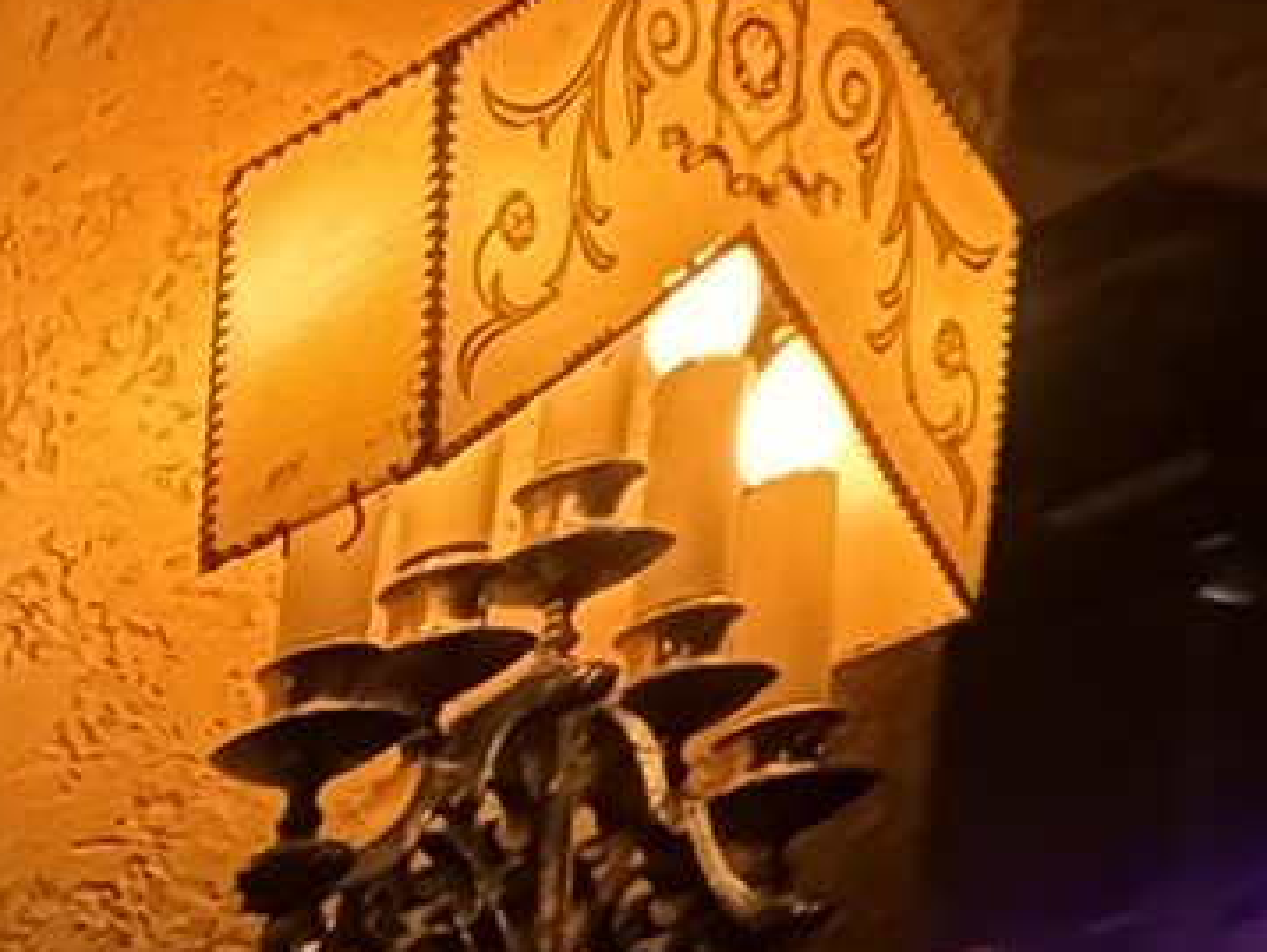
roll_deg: +0.6
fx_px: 2930
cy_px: 2410
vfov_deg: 13.0
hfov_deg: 13.7
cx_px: -2014
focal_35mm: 80
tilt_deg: -8.4
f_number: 2.2
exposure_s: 1/33
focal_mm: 2.22
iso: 1250
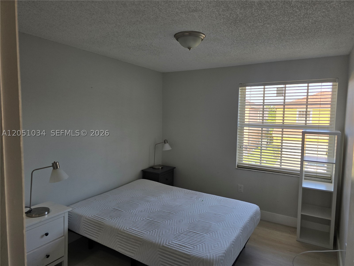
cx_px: 177
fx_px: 235
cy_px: 133
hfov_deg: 73.9
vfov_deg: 58.9
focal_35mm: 23
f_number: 1.7
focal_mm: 6.3
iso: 80
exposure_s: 1/180
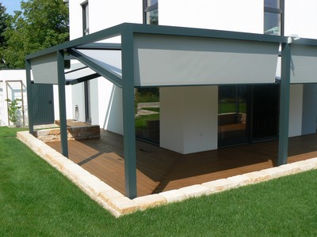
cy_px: 118
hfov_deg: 49.0
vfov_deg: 37.7
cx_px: 158
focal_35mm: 38
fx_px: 348
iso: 80
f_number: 5.6
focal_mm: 6.4
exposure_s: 1/500
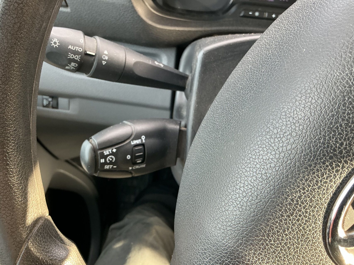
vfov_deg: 48.2
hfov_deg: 61.7
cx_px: 177
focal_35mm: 29
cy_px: 132
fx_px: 297
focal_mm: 3
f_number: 1.8
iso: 64
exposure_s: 1/60
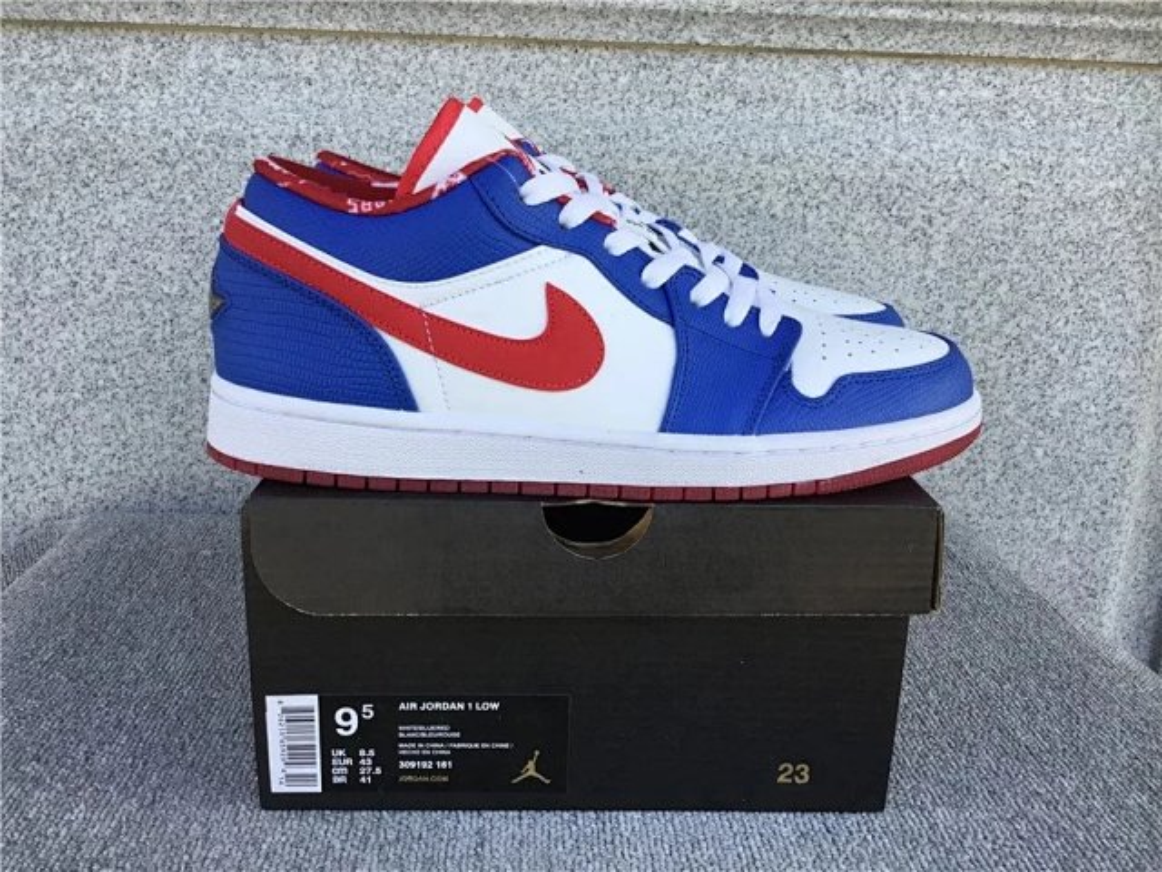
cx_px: 581
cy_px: 436
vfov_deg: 45.4
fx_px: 1041
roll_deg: -1.4
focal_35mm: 31
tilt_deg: -16.0
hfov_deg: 58.4
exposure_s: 1/163
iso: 25
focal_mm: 3.3
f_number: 2.4
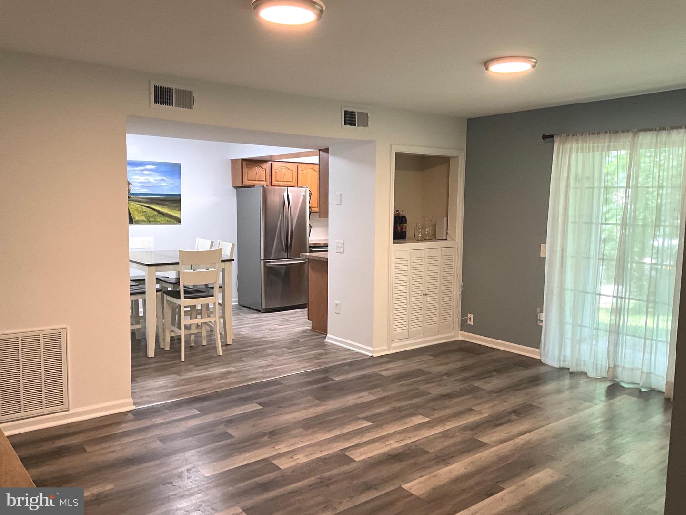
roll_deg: -1.0
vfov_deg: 48.2
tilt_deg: -5.9
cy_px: 258
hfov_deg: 61.7
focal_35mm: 29
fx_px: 575
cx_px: 343
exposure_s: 1/60
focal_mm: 3
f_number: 1.8
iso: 100
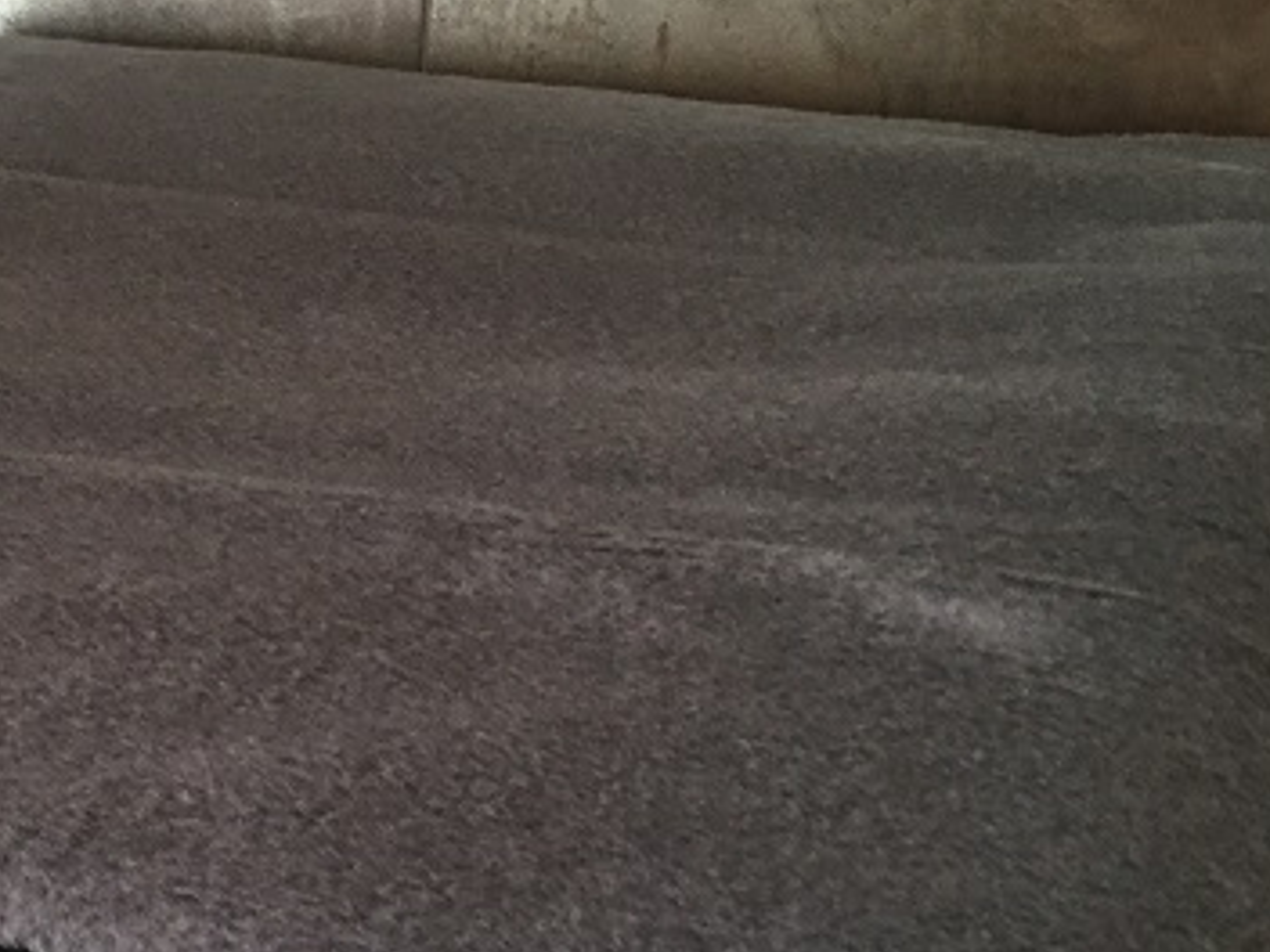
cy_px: 548
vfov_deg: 22.2
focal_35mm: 66
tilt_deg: -24.0
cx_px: 224
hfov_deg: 28.6
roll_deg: -0.4
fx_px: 2421
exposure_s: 1/33
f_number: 2.2
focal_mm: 4.15
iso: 160
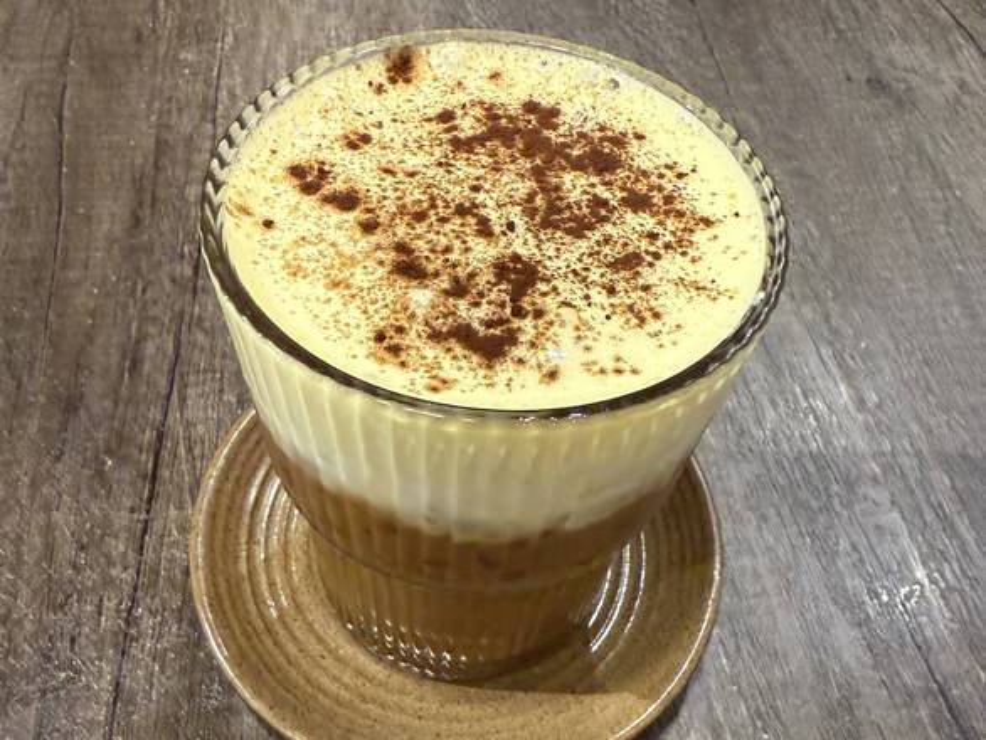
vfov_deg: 56.9
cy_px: 370
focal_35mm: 24
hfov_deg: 71.6
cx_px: 493
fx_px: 684
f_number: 2.2
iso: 640
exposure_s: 1/60
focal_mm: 2.22
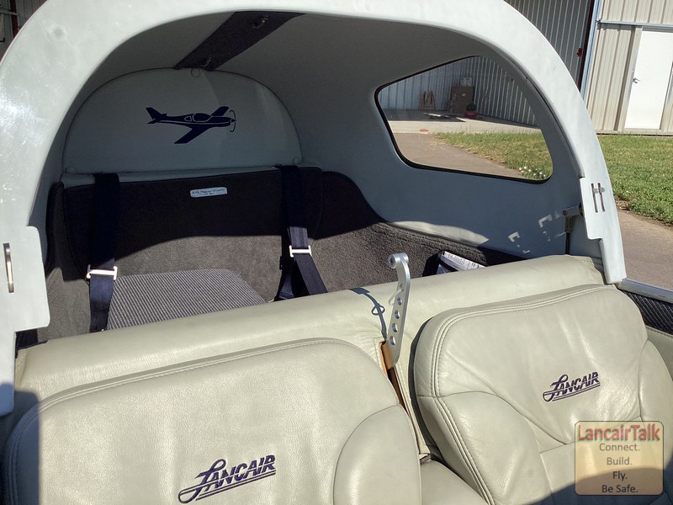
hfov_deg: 58.4
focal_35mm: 31
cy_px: 252
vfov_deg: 45.4
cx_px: 336
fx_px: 603
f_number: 2.4
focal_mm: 3.3
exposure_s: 1/2146
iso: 25
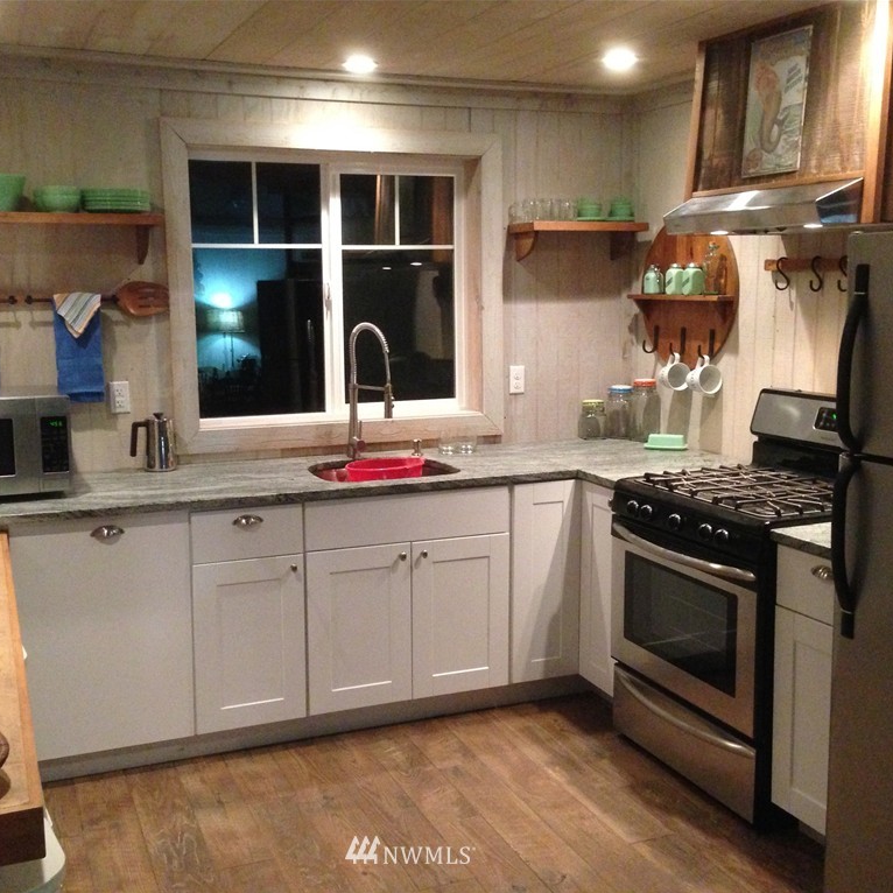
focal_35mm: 39
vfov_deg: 42.8
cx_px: 410
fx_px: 1138
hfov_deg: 42.8
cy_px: 446
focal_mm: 4.12
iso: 640
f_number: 2.4
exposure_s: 1/15
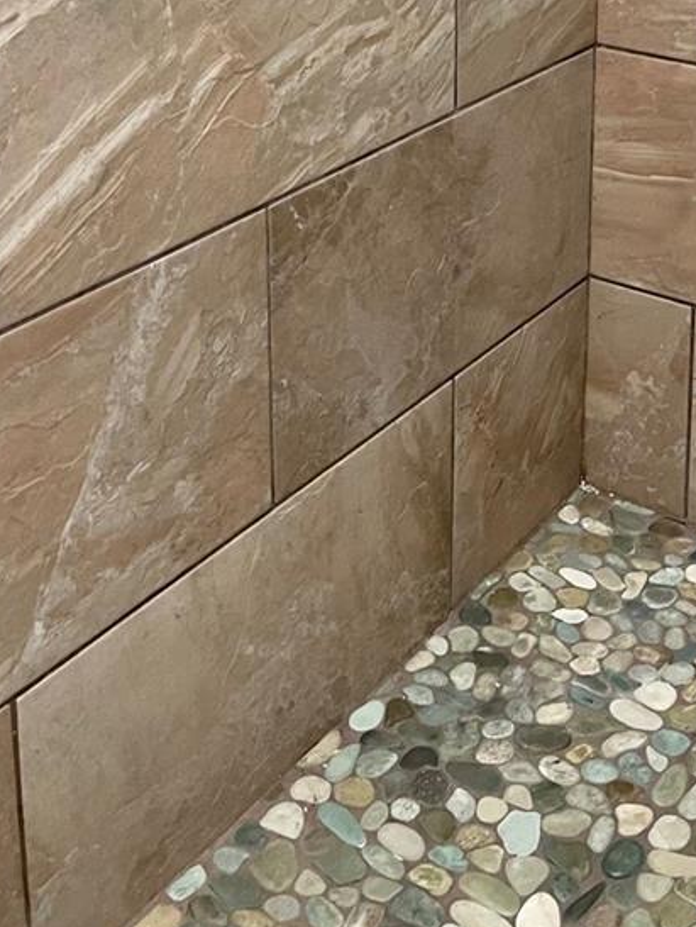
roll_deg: +0.4
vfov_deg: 30.5
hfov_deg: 25.5
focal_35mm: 57
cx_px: 474
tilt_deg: -12.4
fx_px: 1526
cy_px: -69
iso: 400
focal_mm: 5.1
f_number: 1.6
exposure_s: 1/40
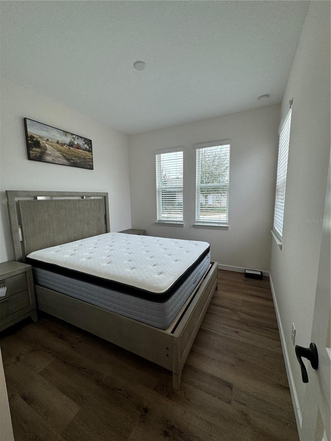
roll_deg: +0.2
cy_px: 220
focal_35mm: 14
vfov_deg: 102.1
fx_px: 178
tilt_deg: -7.6
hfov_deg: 85.7
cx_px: 166
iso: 100
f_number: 2.2
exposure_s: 1/120
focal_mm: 2.22
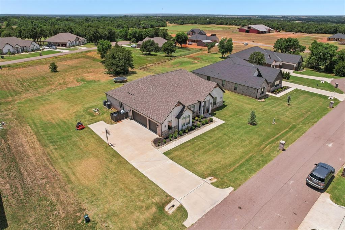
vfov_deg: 57.2
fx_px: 211
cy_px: 115
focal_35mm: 22
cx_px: 172
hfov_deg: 78.6
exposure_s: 1/320
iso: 100
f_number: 2.8
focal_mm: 8.4
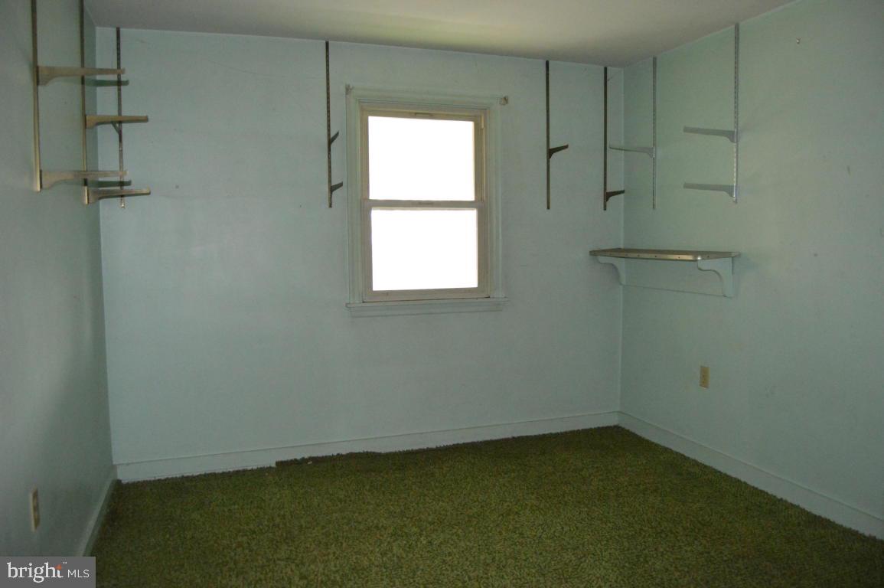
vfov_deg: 47.9
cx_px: 442
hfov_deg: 67.4
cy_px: 294
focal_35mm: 27
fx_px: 662
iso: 3200
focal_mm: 18
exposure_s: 1/60
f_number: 3.5
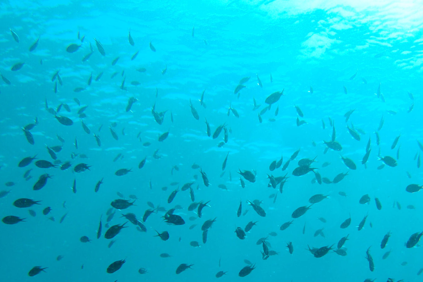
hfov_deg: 38.6
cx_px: 270
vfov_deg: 26.0
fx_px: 599
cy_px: 227
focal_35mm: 51
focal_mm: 18
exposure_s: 1/250
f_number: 8
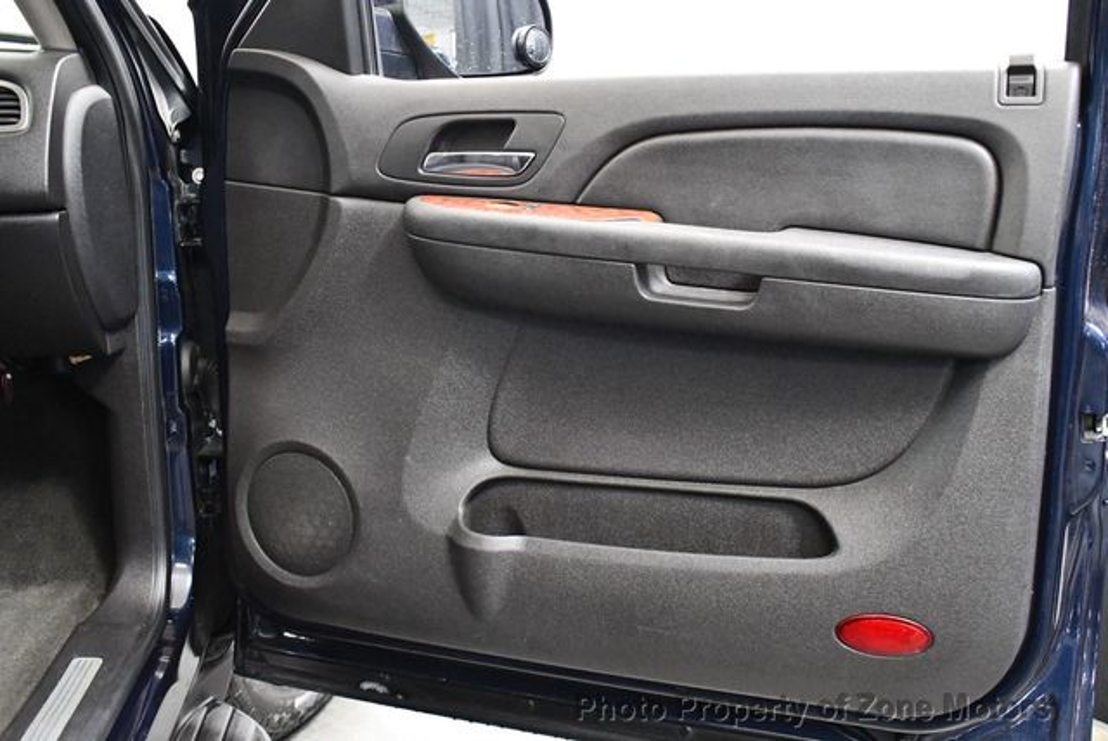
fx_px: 1109
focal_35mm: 36
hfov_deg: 53.1
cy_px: 370
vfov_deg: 36.9
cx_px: 554
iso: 5600
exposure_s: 1/60
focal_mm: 18
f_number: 3.5
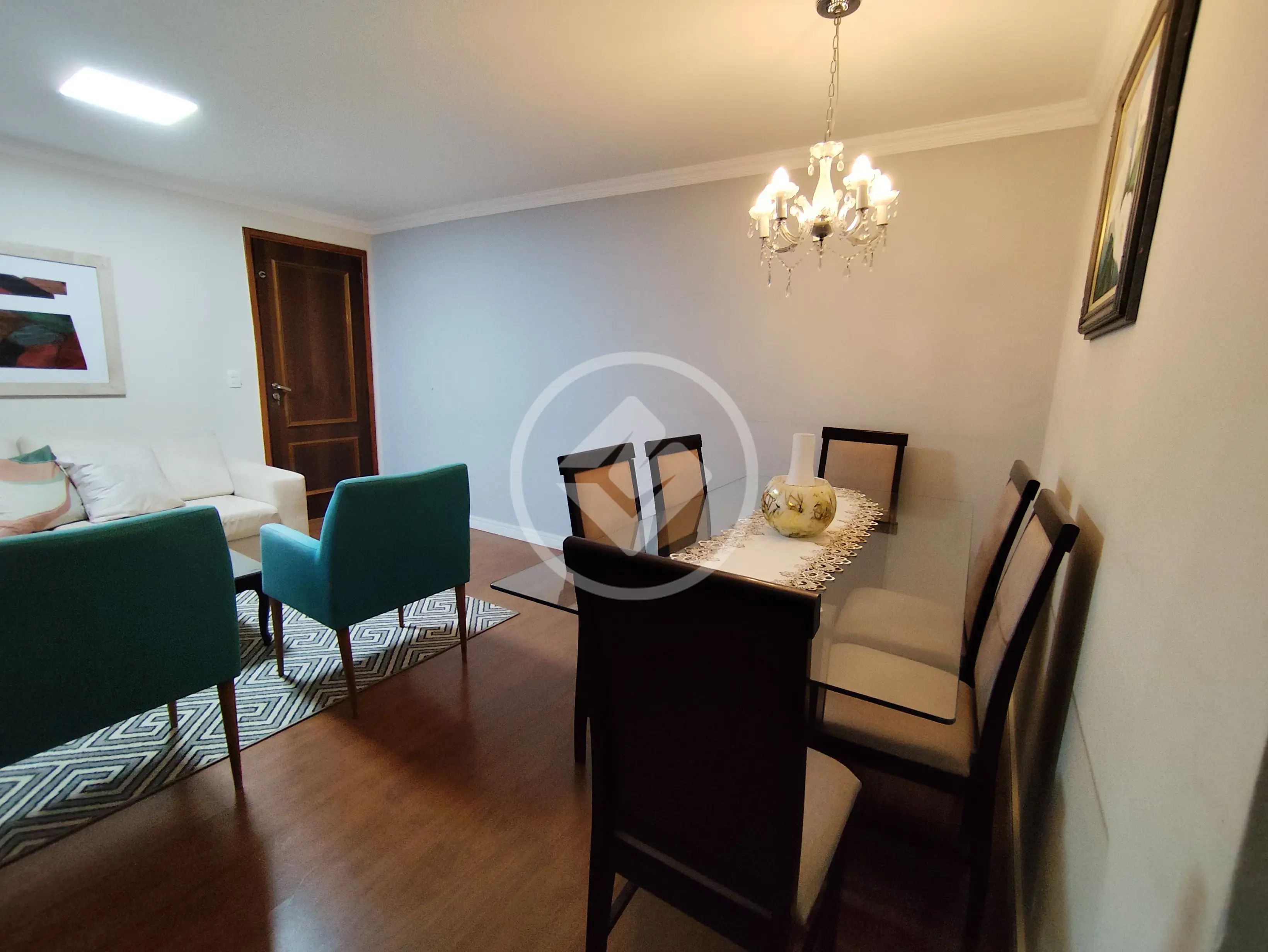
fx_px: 586
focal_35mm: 16
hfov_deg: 94.5
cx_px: 634
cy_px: 476
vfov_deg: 78.2
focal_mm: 1.65
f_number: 2.2
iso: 160
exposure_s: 1/60
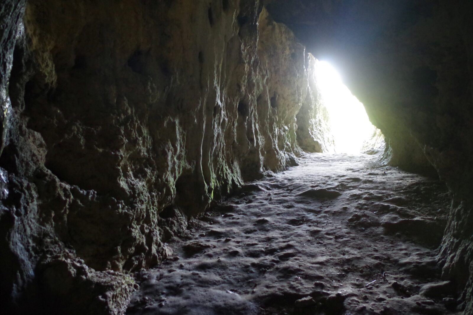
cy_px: 158
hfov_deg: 67.4
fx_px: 355
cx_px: 236
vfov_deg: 47.9
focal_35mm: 27
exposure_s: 1/40
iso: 3200
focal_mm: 18
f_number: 4
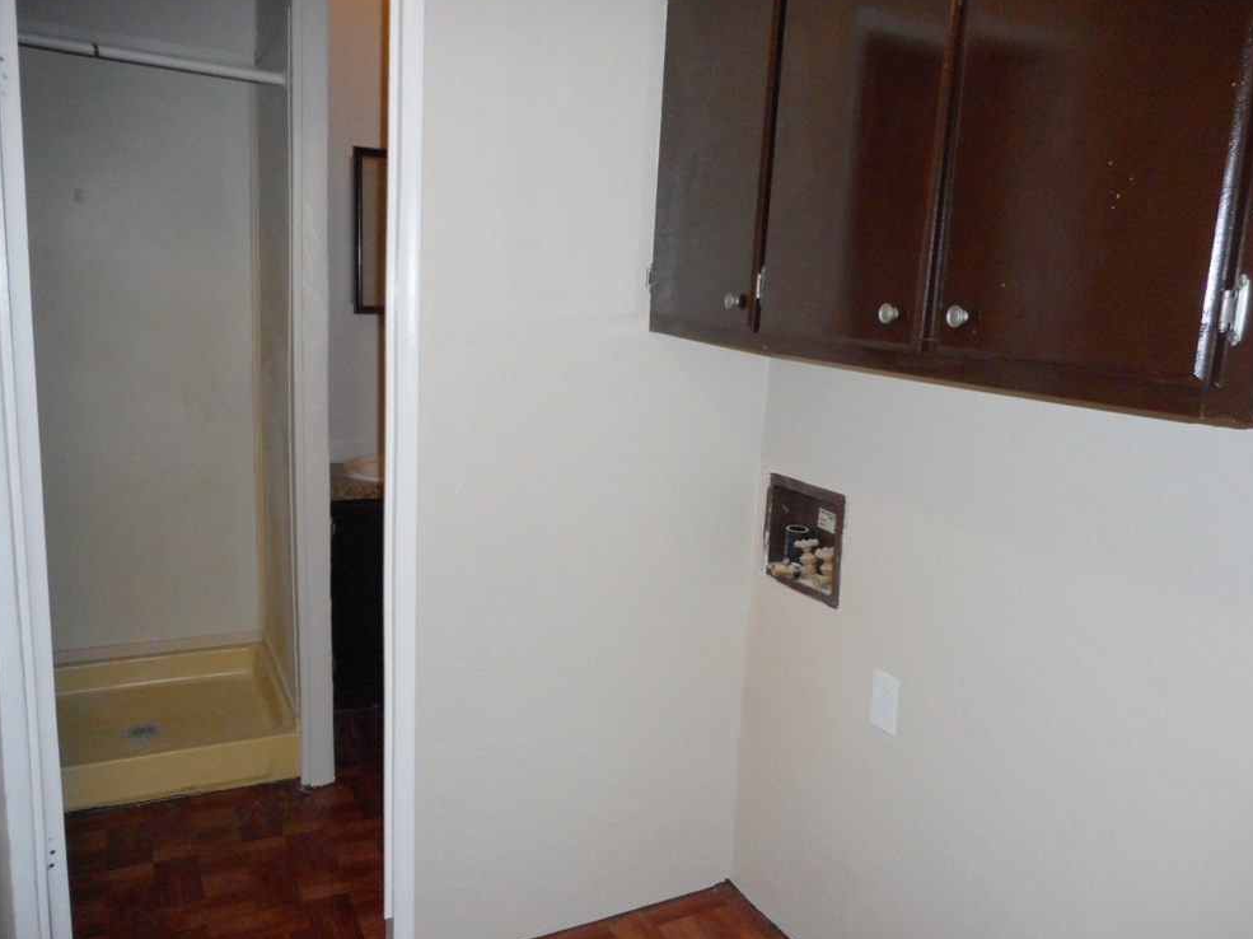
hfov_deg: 67.3
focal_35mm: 26
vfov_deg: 53.0
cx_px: 639
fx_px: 941
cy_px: 473
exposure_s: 1/25
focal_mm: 4.5
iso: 220
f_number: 3.7
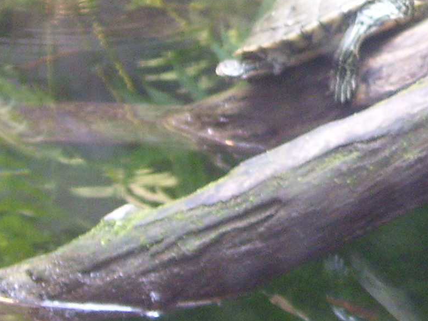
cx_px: 516
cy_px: -36
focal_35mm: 153
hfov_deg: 12.6
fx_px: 1892
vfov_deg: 9.6
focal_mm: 7.6
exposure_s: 1/30
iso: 160
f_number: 3
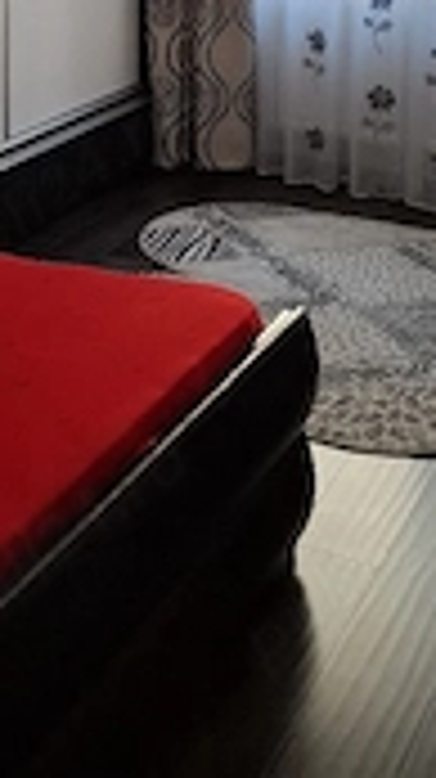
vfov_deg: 31.6
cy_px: -94
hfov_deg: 20.6
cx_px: 130
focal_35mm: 58
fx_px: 1195
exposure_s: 1/100
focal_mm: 5.54
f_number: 1.8
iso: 200
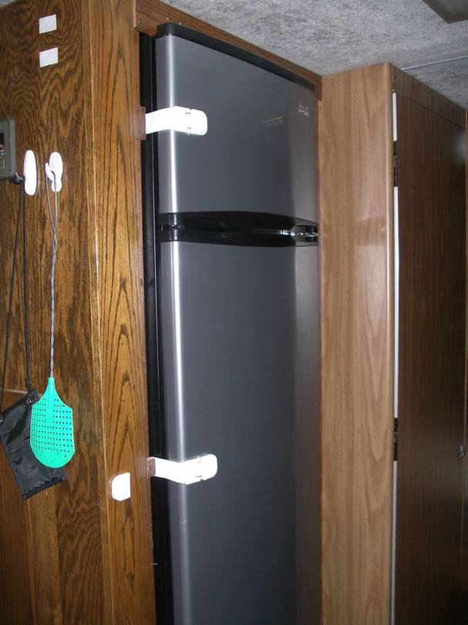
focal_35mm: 37
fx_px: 667
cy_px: 312
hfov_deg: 38.6
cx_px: 234
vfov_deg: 50.2
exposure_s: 1/40
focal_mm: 7.8
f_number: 2.8
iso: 200
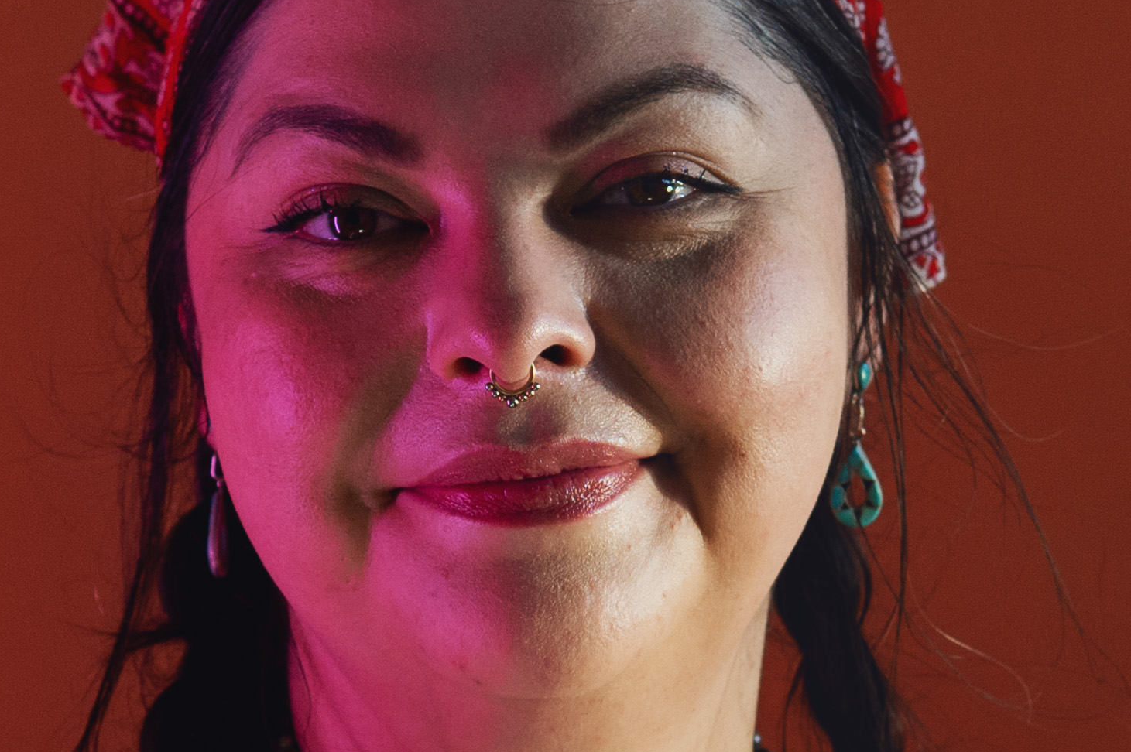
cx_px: 538
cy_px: 832
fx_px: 6499
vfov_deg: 6.6
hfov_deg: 9.9
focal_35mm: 207
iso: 1000
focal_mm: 50
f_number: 4.5
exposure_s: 1/200
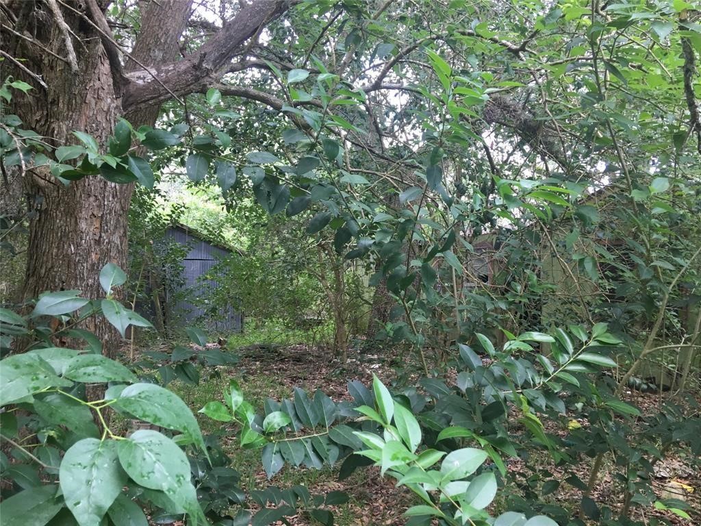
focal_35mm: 29
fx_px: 587
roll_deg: -1.1
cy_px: 263
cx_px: 350
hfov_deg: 61.7
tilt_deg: +2.6
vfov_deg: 48.2
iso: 32
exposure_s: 1/30
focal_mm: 4.15
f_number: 2.2
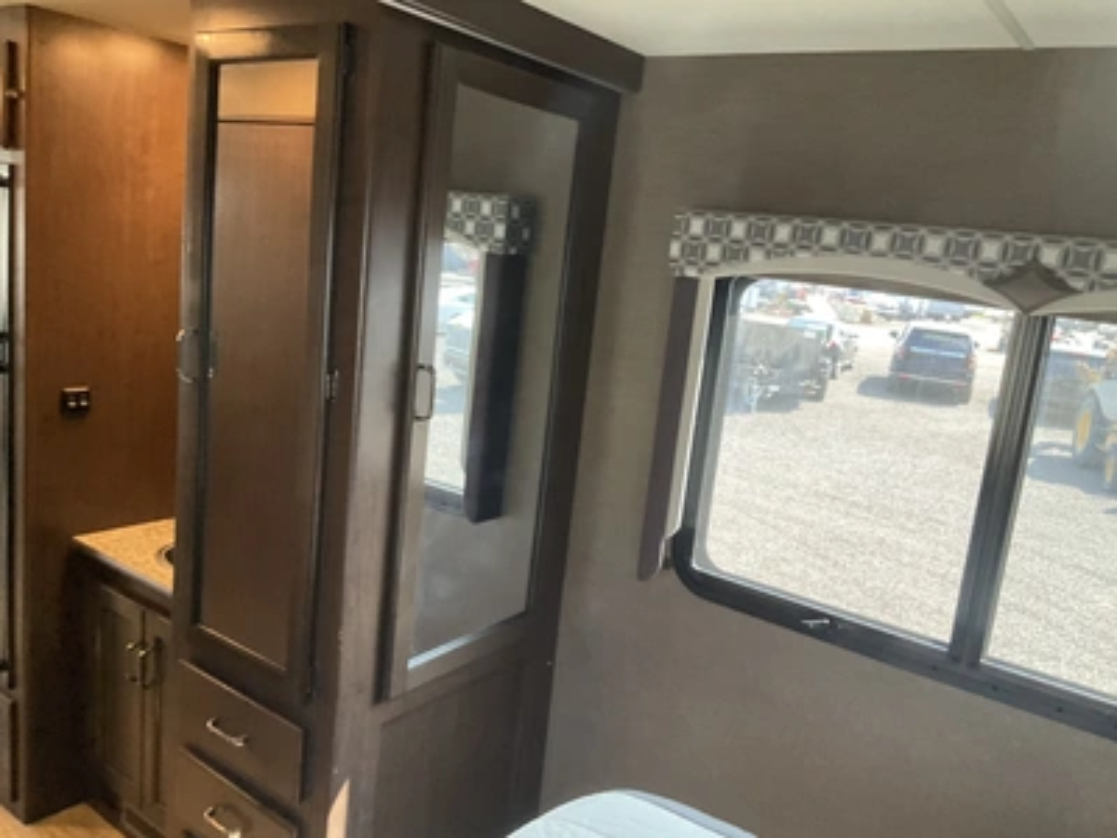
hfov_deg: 61.7
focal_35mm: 29
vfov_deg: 48.2
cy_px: 419
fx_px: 936
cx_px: 558
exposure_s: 1/60
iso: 125
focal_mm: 3
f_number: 1.8
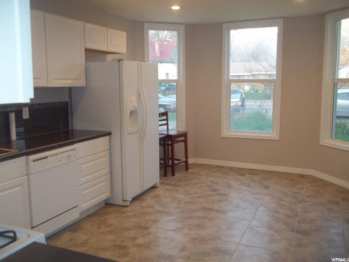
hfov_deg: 56.8
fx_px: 323
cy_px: 131
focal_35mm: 32
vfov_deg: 44.2
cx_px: 174
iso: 160
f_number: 2.9
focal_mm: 5.7
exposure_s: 1/50
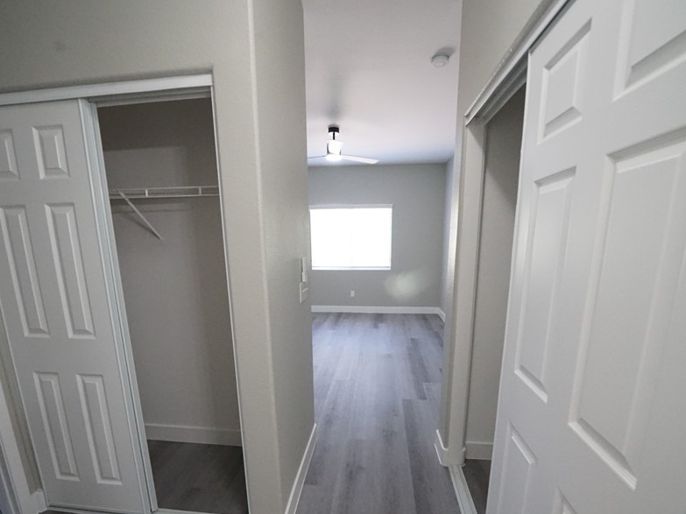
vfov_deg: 77.2
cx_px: 342
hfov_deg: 94.5
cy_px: 309
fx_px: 317
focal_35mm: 16
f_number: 9
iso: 6400
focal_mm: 12
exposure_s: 1/125
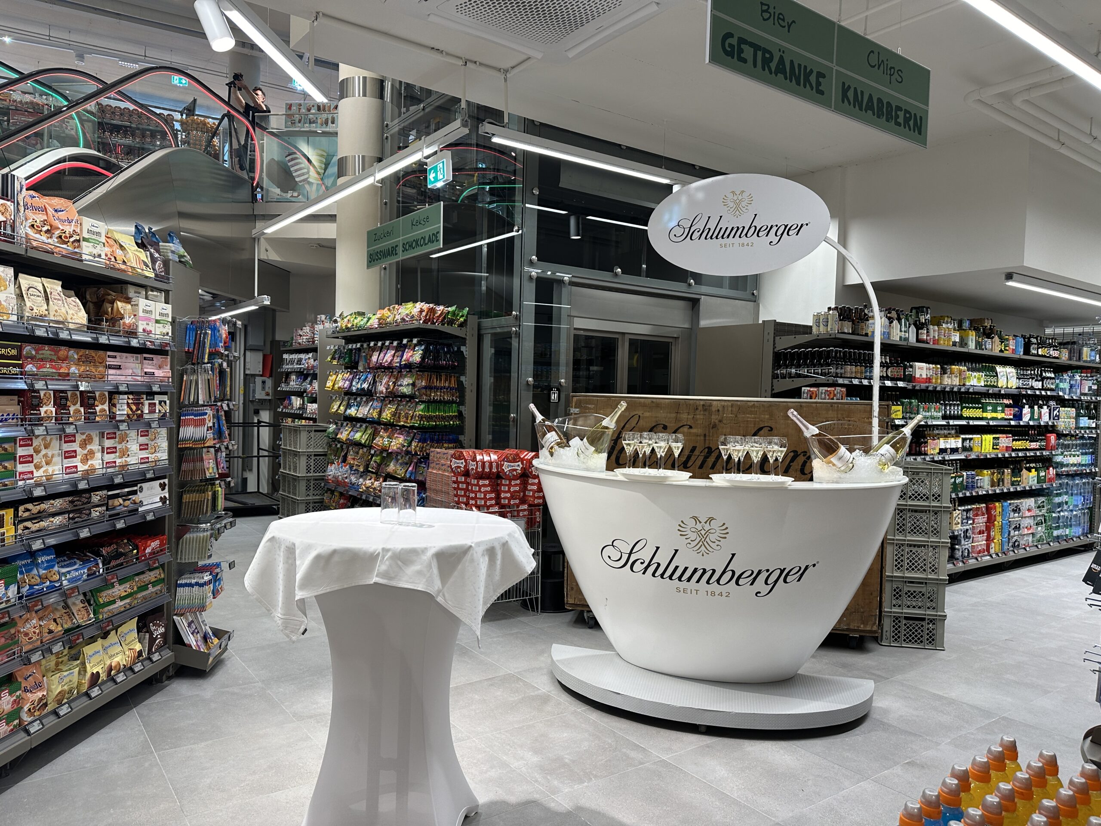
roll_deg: -1.4
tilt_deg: -2.6
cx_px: 550
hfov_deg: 71.6
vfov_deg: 56.8
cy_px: 413
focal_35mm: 24
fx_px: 763
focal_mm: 6.86
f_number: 1.78
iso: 100
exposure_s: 1/100
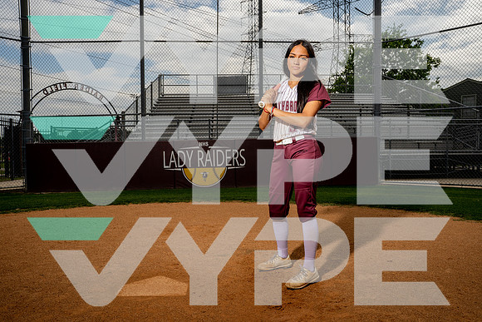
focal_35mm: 31
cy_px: 161
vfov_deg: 42.3
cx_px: 241
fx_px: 415
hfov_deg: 60.3
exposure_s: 1/250
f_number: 16
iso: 100
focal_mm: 31
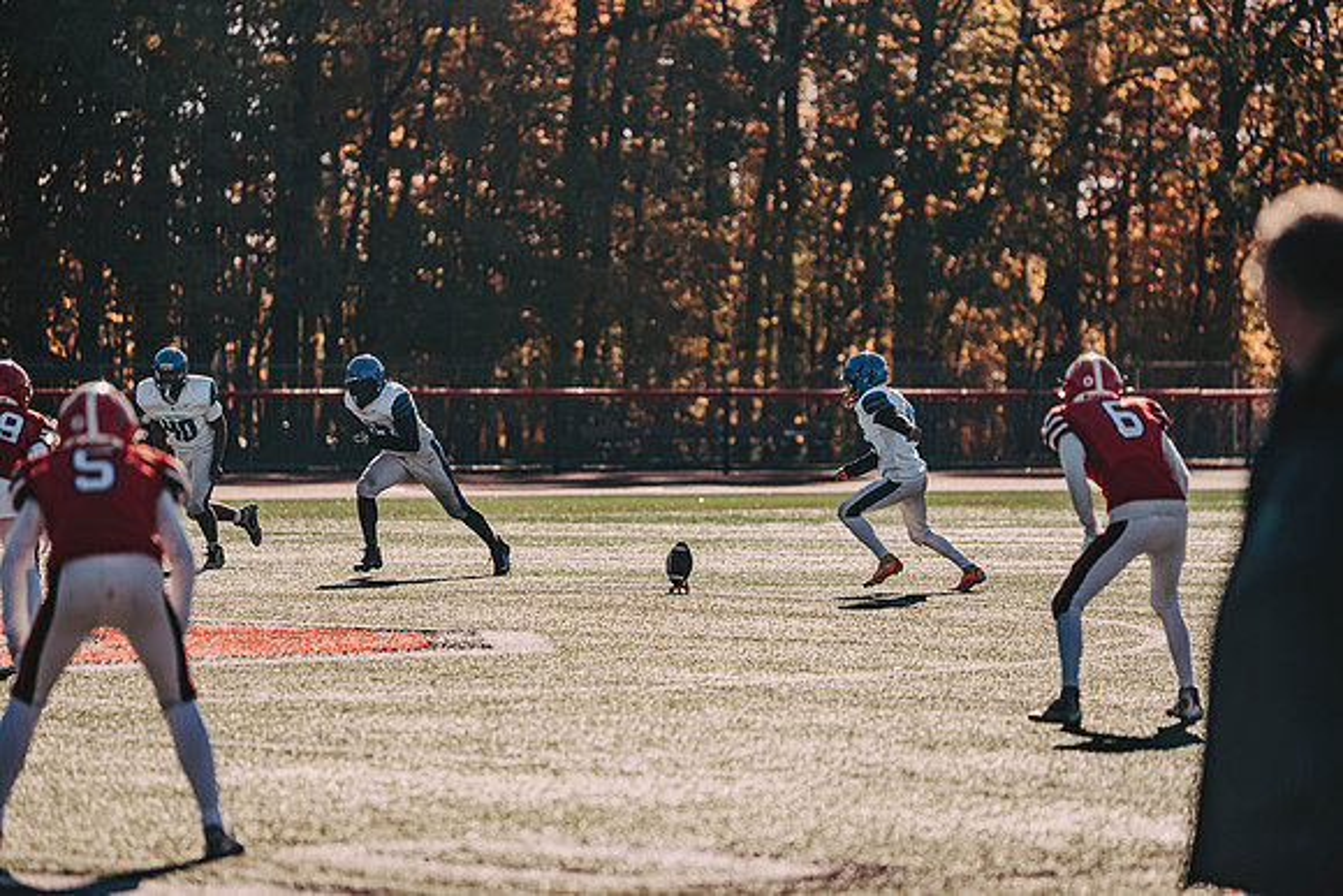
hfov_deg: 10.3
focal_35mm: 200
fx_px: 7463
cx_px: 672
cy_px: 448
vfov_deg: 6.9
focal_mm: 200
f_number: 3.2
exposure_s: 1/3200
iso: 250
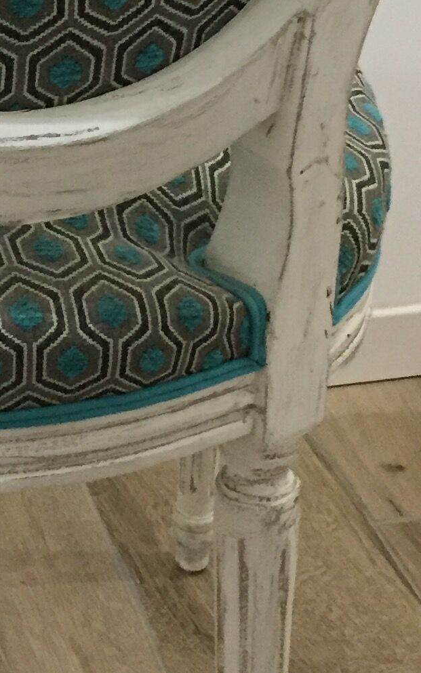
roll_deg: -0.8
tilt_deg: -23.0
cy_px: 81
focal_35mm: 101
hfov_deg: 12.9
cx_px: 58
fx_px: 1853
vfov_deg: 20.2
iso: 250
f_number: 2.2
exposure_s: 1/20
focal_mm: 4.15
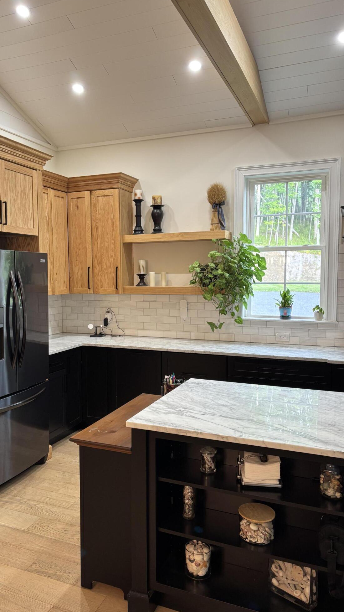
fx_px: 470
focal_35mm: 29
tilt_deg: -4.6
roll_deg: +0.0
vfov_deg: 66.1
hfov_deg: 40.0
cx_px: 139
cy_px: 304
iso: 125
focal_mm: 5.96
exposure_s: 1/60
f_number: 1.6
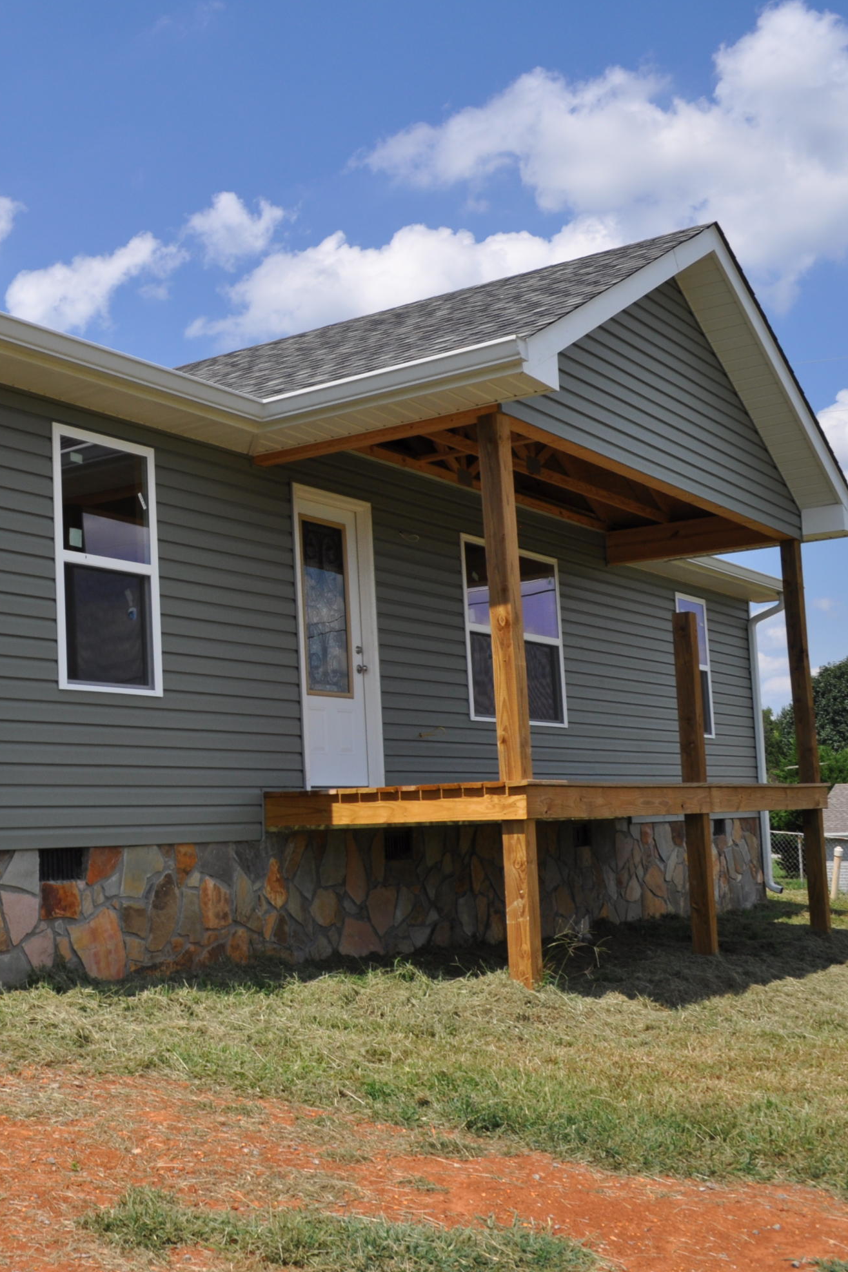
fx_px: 1449
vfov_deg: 47.4
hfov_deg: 31.0
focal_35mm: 41
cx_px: 71
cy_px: 640
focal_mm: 18
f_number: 10
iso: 200
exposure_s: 1/400
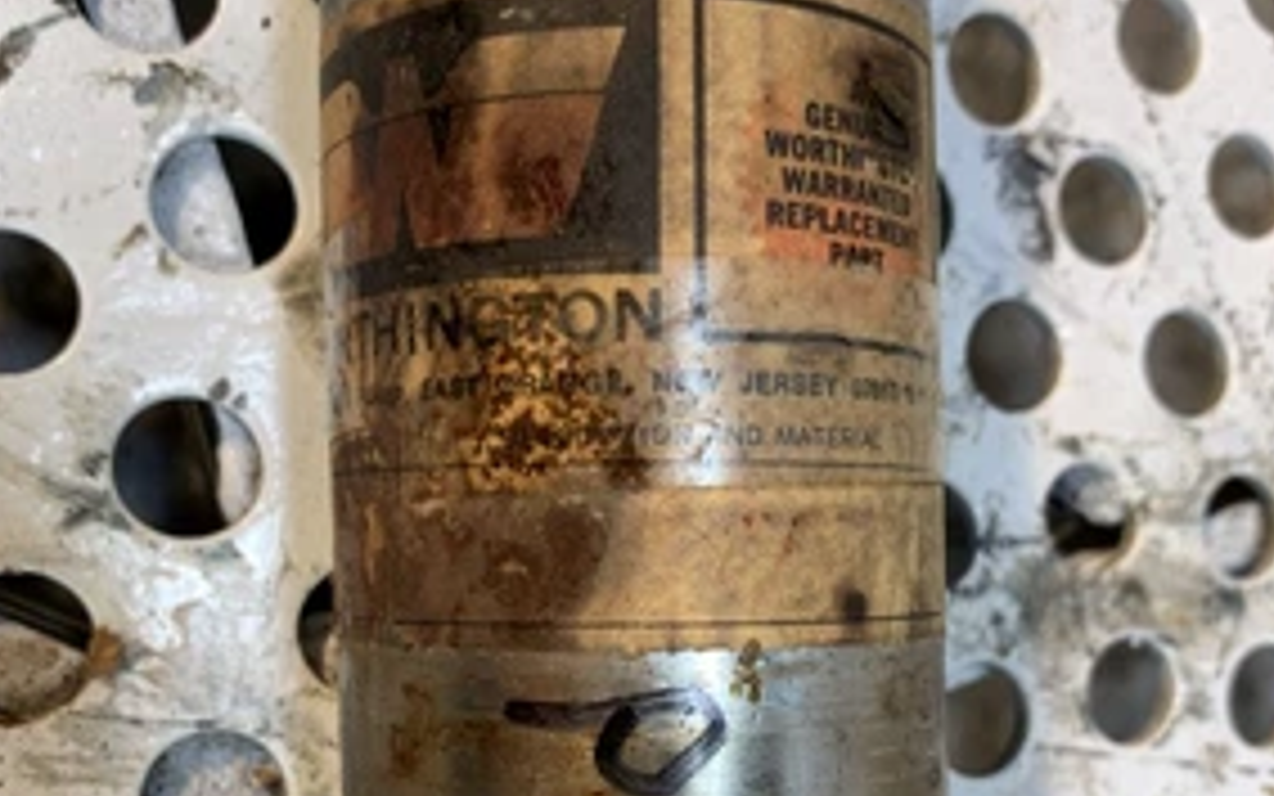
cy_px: 571
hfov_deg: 50.4
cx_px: 612
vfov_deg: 32.3
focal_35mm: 39
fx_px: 1354
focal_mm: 4.25
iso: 64
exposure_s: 1/120
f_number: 1.8
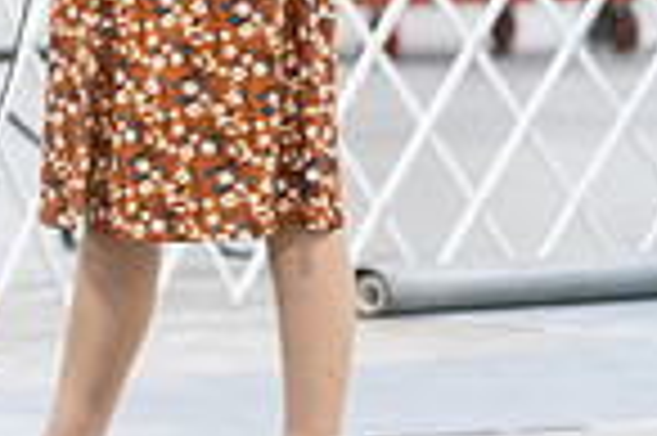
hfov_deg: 4.2
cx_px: -382
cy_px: -155
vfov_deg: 2.8
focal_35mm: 493
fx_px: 8987
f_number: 2.8
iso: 6400
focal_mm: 124
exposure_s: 1/200
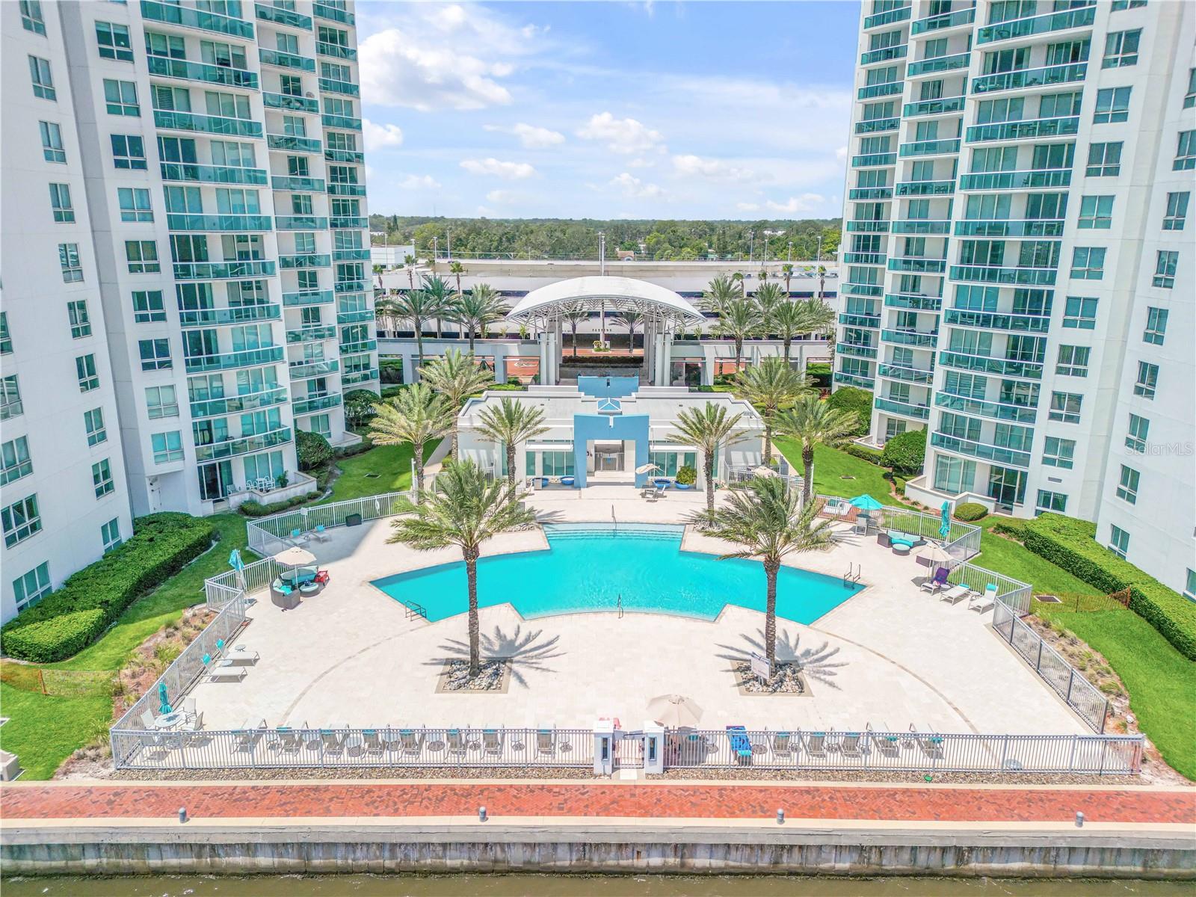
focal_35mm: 24
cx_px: 598
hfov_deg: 71.6
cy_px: 448
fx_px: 829
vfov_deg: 56.8
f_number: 1.7
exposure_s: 1/2500
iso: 200
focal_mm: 6.72
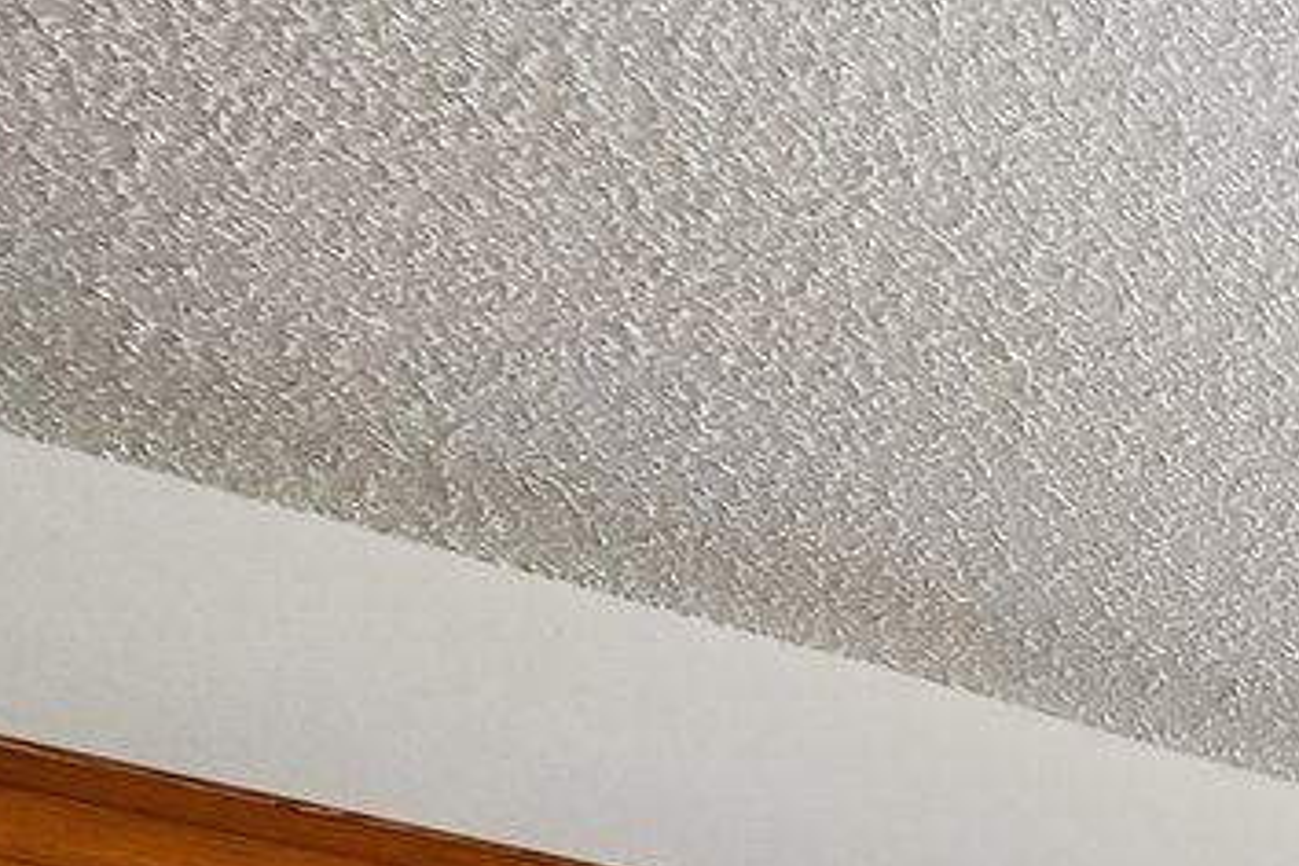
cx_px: 3710
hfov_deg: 12.2
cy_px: 2148
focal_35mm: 81
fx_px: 2923
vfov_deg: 12.6
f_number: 8
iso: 2500
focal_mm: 14
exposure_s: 1/160
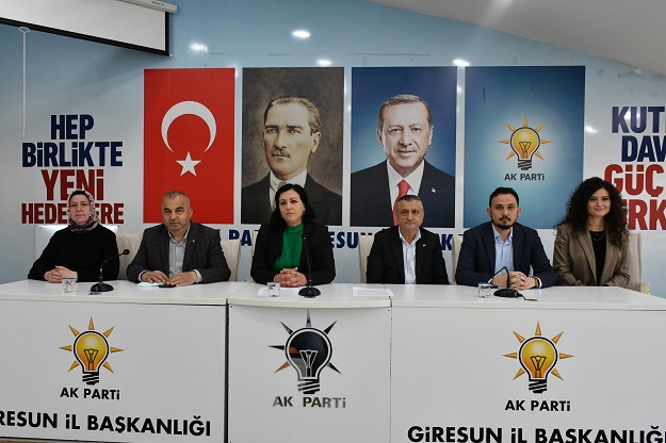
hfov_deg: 62.0
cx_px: 333
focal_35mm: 30
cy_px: 222
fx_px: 555
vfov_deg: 43.6
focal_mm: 20
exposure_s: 1/80
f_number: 8
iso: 1600
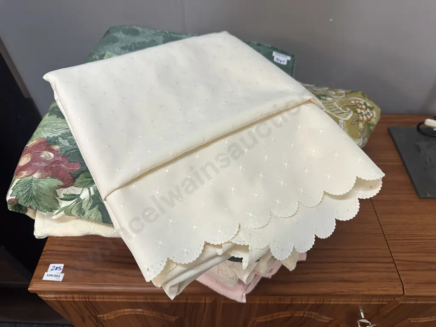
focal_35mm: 24
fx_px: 302
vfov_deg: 56.8
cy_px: 164
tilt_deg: -48.5
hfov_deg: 71.6
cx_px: 218
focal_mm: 6.86
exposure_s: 1/100
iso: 200
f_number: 1.78
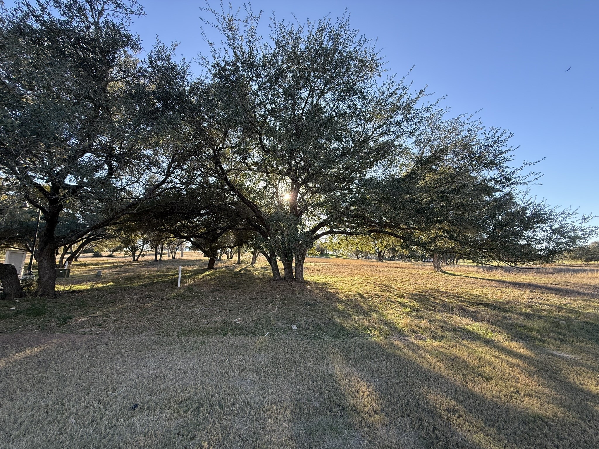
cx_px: 300
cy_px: 224
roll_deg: +0.7
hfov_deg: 102.1
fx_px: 242
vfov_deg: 85.7
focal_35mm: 14
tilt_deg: +10.0
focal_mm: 2.22
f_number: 2.2
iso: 64
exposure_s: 1/296
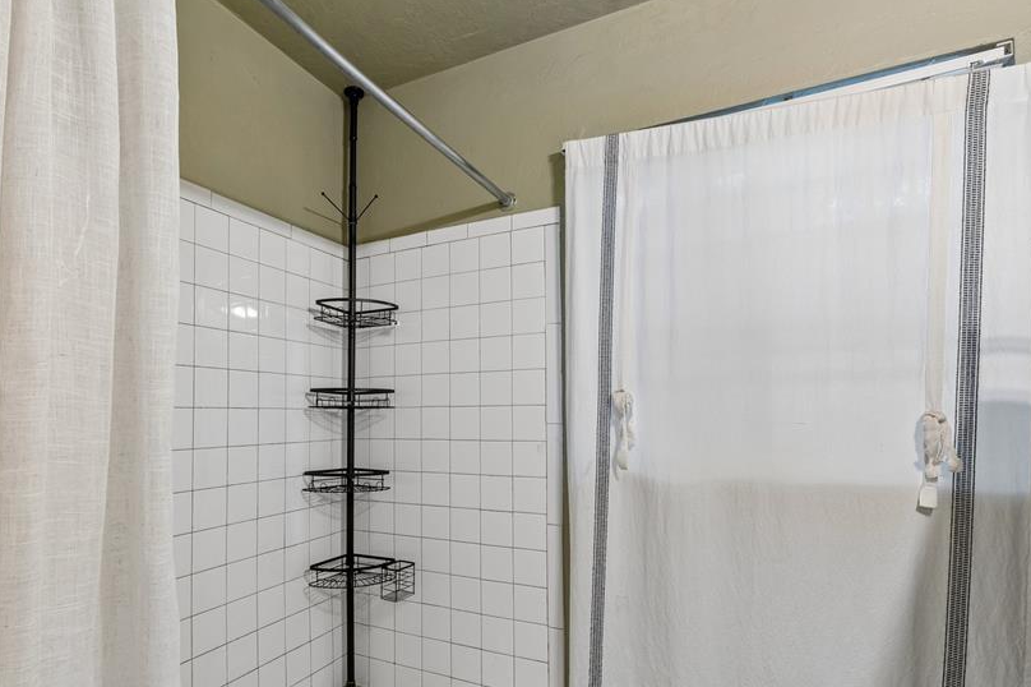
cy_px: 407
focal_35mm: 19
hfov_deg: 86.4
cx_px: 445
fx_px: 544
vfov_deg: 64.0
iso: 200
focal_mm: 10
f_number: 8
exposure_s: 1/8
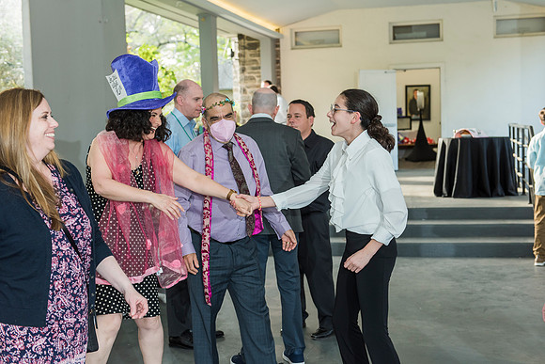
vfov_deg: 24.6
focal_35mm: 55
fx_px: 833
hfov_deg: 36.2
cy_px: 182
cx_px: 272
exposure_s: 1/160
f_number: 4
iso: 640
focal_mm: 55
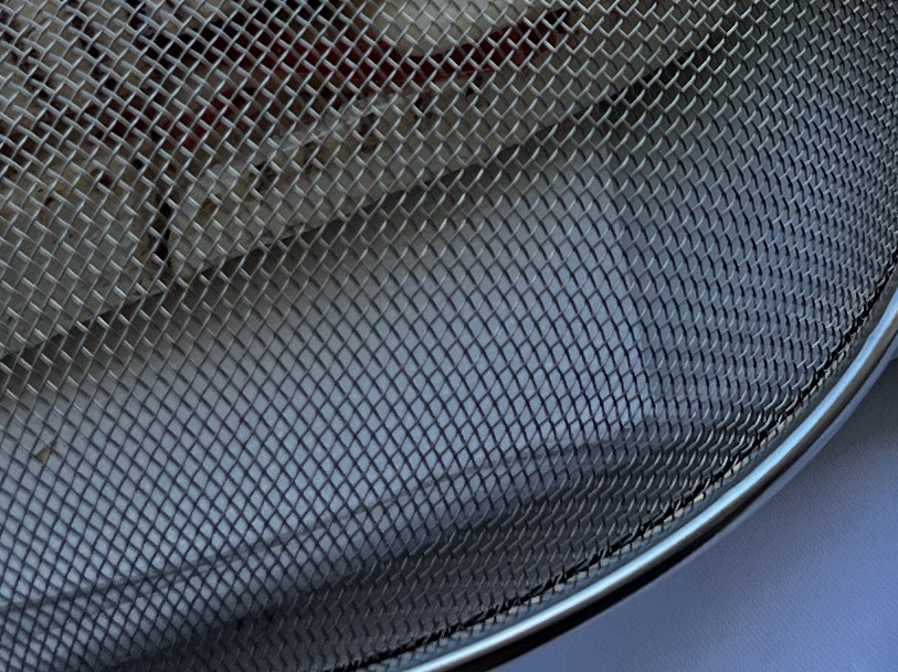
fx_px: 3319
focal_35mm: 128
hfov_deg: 15.4
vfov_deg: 10.9
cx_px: 582
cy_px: -476
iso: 50
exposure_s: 1/2252
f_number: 1.5
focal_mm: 5.7
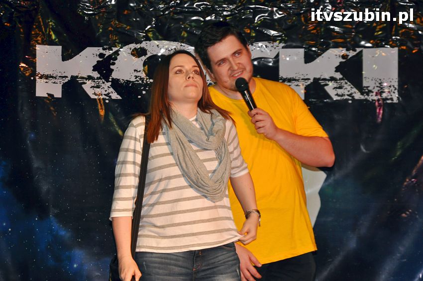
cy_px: 140
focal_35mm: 158
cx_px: 212
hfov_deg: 13.1
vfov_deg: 8.7
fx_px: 1849
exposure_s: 1/60
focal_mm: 105
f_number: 5.6
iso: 1000
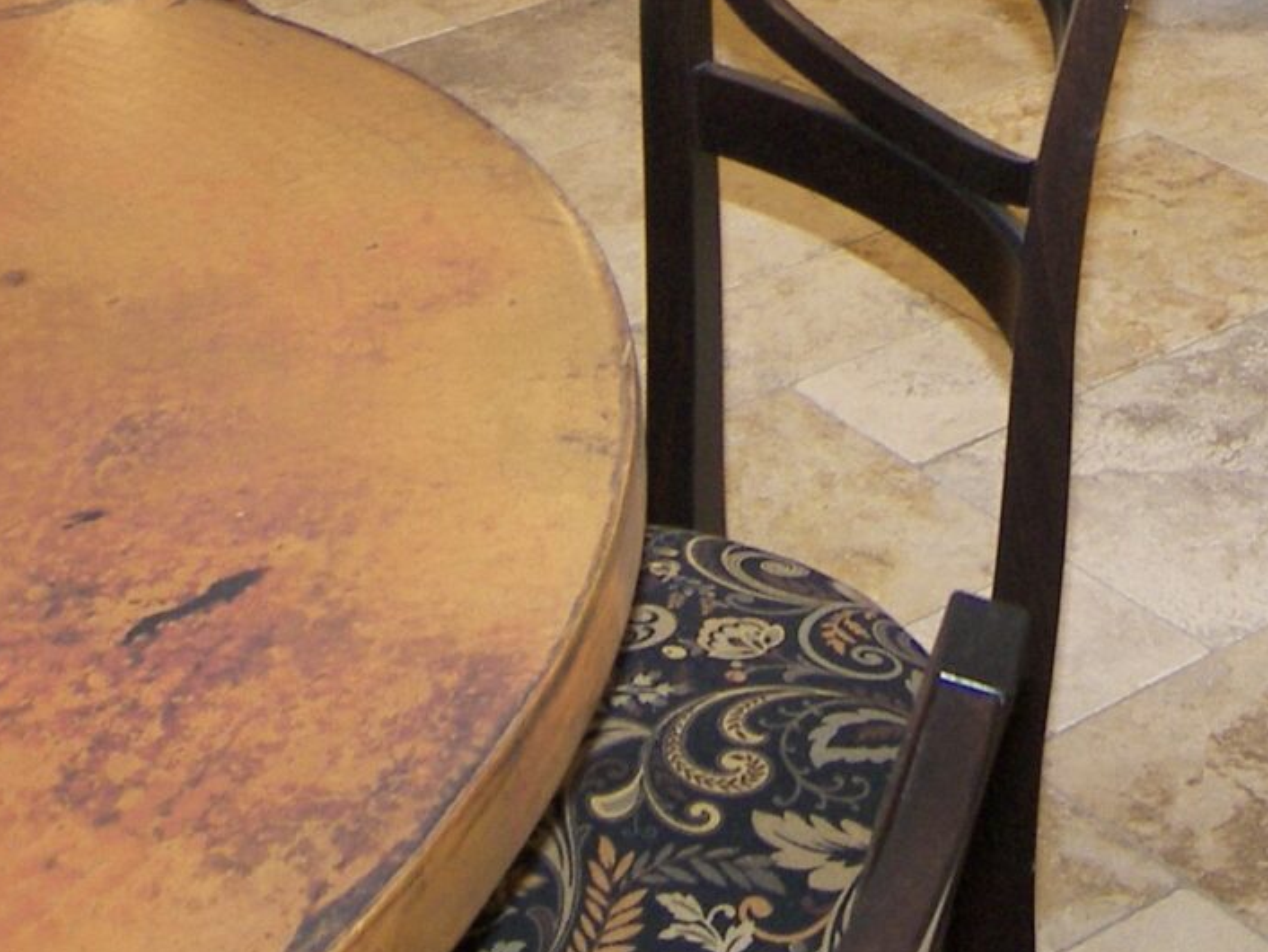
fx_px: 3188
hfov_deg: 21.9
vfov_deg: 15.2
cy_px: -647
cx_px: 1158
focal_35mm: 87
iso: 100
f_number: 2.8
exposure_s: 1/30
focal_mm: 5
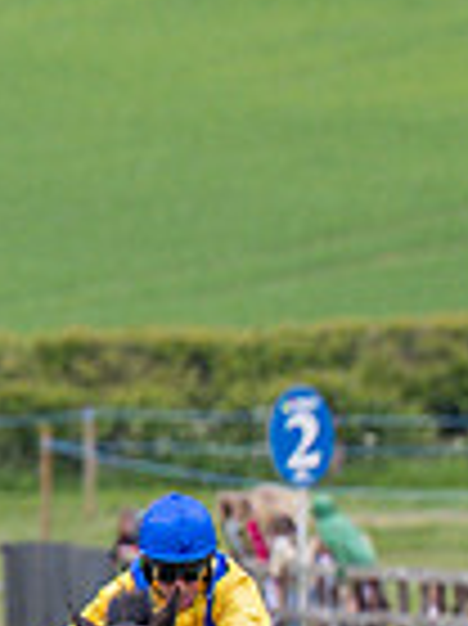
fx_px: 35621
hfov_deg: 0.8
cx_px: -466
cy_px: 578
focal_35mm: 1973
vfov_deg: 1.0
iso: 200
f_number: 2.8
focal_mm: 175
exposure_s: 1/1600
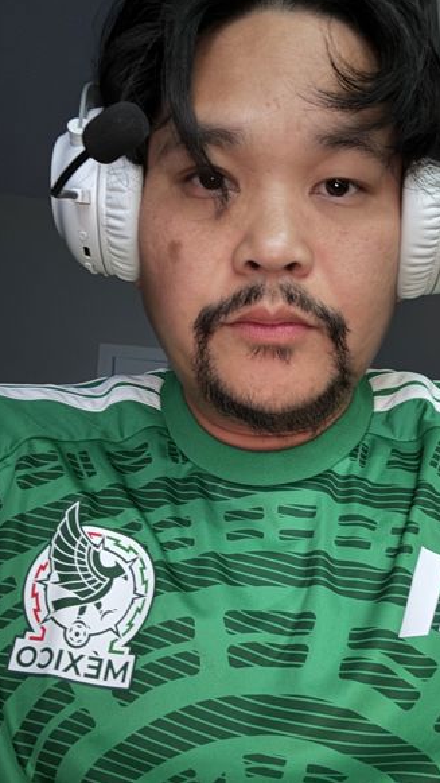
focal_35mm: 33
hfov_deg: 35.3
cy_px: 389
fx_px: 684
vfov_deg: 59.5
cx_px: 289
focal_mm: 2.69
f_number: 1.9
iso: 800
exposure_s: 1/8
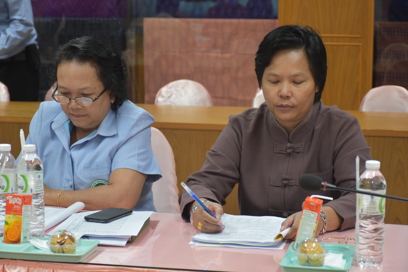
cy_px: 136
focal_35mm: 93
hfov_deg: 21.9
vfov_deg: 14.7
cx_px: 204
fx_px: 1054
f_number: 5
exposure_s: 1/60
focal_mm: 62
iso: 1250
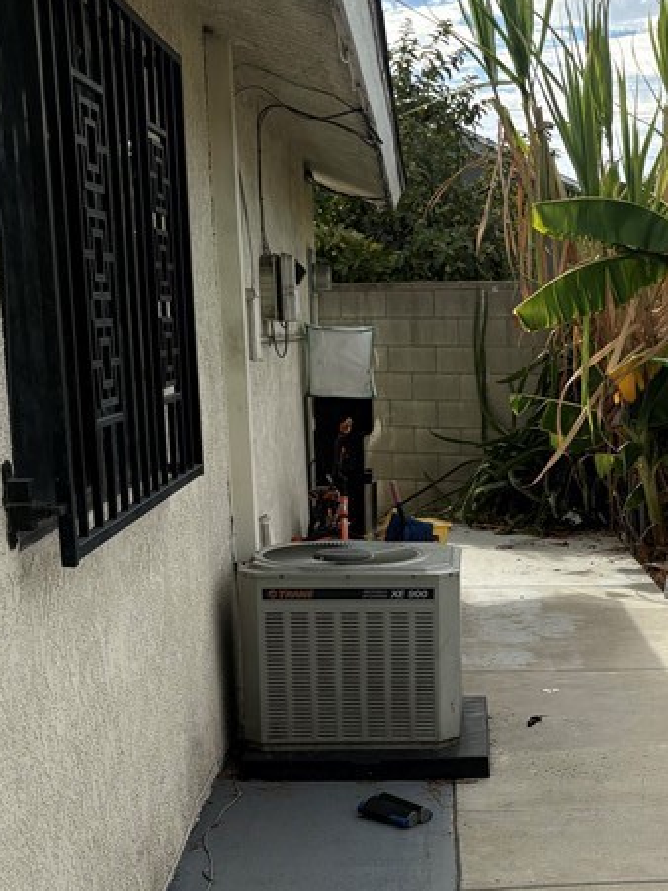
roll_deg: +1.1
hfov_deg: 24.2
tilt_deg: -10.0
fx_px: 1519
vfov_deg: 32.3
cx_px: 577
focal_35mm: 59
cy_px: 620
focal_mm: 5.96
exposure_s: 1/4950
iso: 64
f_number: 1.6
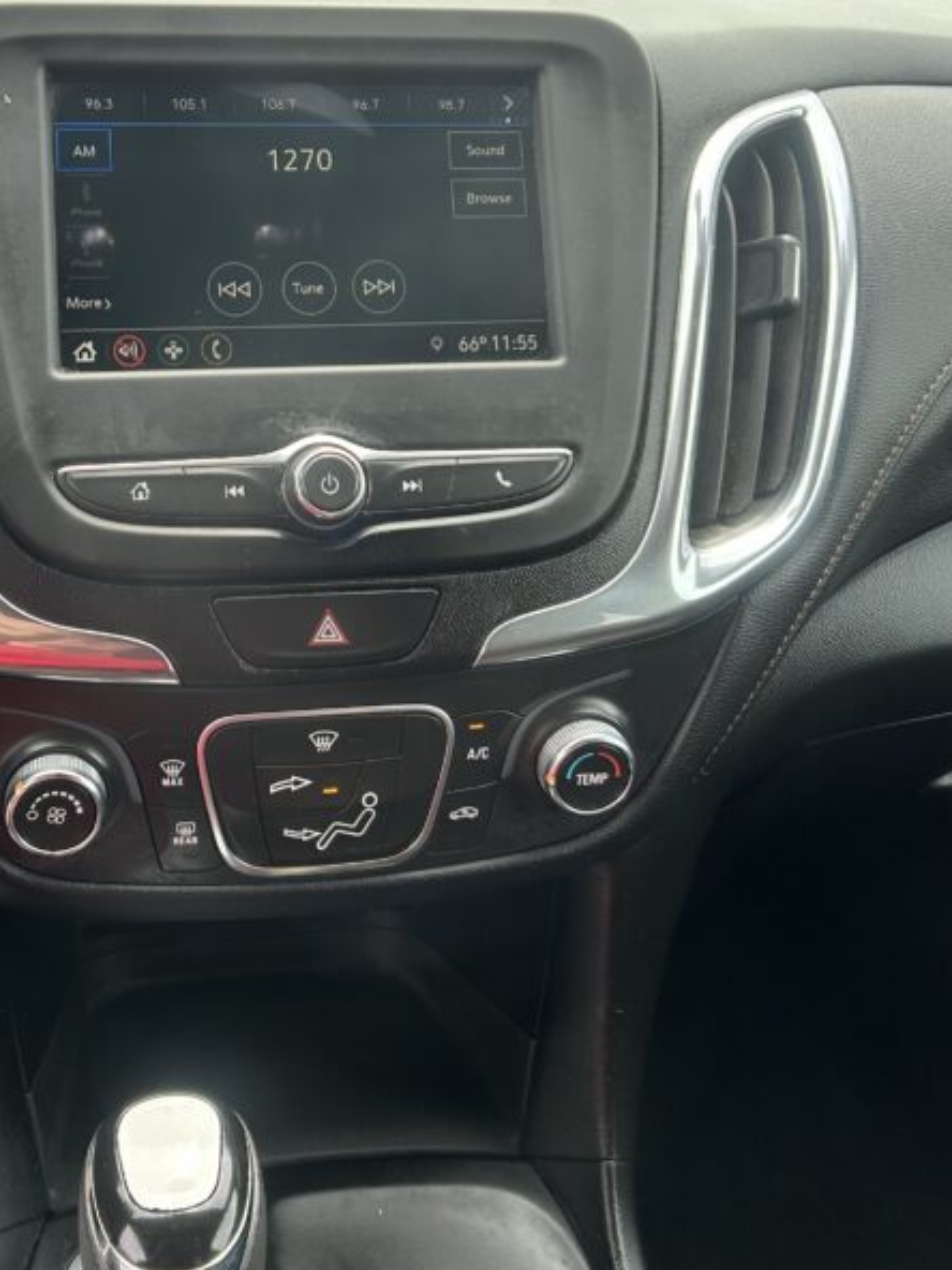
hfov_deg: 31.7
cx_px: 270
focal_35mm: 45
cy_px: 481
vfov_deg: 41.8
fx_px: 1650
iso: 50
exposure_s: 1/401
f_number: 1.5
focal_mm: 5.7
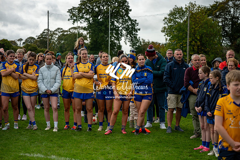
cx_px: 120
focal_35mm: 70
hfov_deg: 28.8
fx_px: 467
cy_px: 80
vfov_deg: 19.5
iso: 100
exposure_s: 1/2000
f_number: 2.8
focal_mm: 70
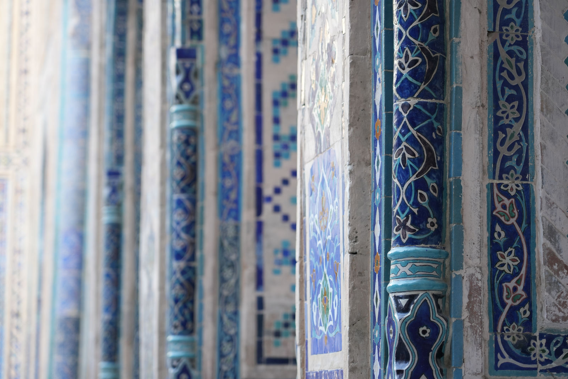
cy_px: 190
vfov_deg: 13.0
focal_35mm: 105
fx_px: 1657
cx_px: 284
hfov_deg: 19.5
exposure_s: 1/160
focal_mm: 105
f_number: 4
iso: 500
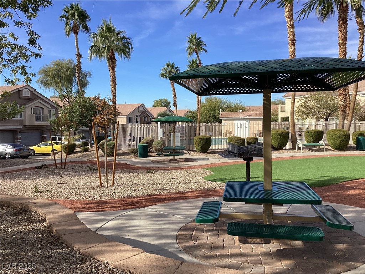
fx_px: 327
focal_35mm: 31
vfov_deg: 45.4
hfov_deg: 58.4
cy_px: 137
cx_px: 182
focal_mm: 3.3
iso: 25
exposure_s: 1/981
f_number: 2.4
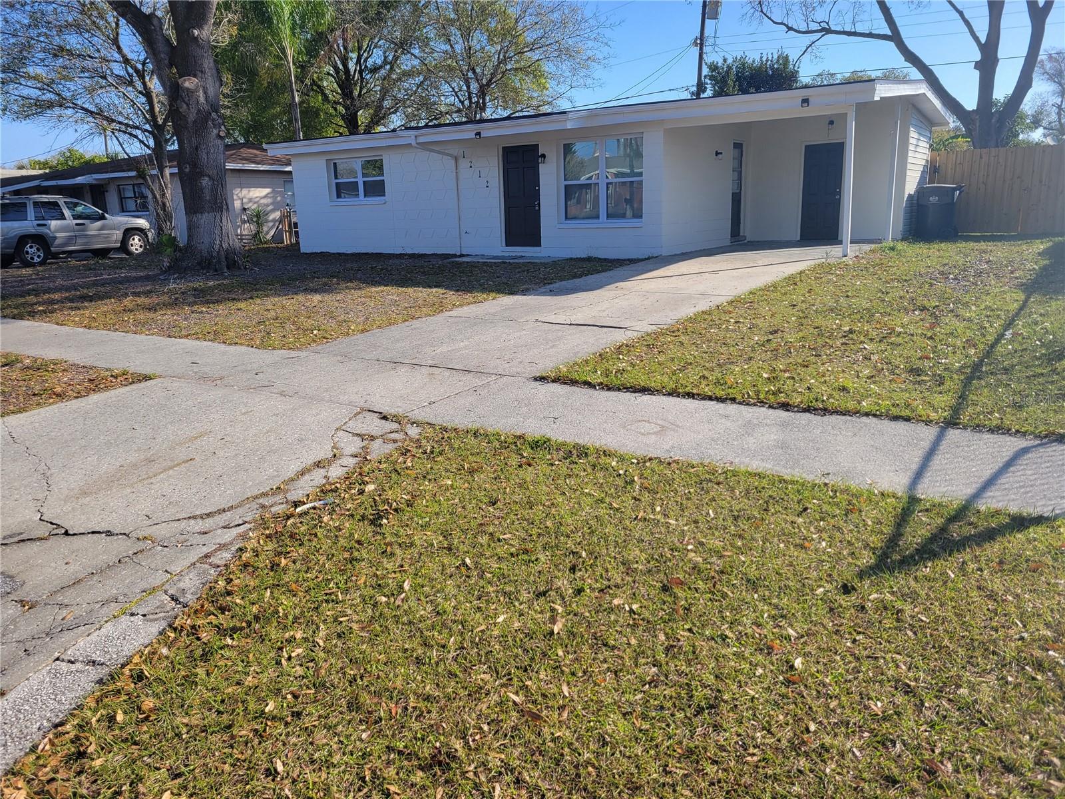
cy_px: 400
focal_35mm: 26
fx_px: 800
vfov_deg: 53.1
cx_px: 532
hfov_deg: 67.3
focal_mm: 5.4
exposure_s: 1/1505
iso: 40
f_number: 1.8
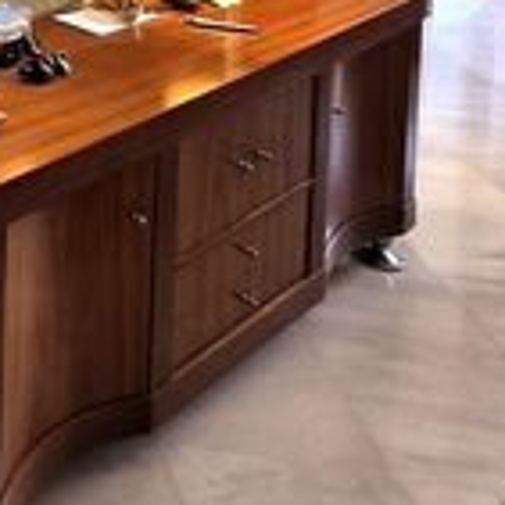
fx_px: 858
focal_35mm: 52
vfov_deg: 24.7
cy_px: -265
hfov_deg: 23.0
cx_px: -337
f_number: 2.2
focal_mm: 2.2
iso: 125
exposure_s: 1/50
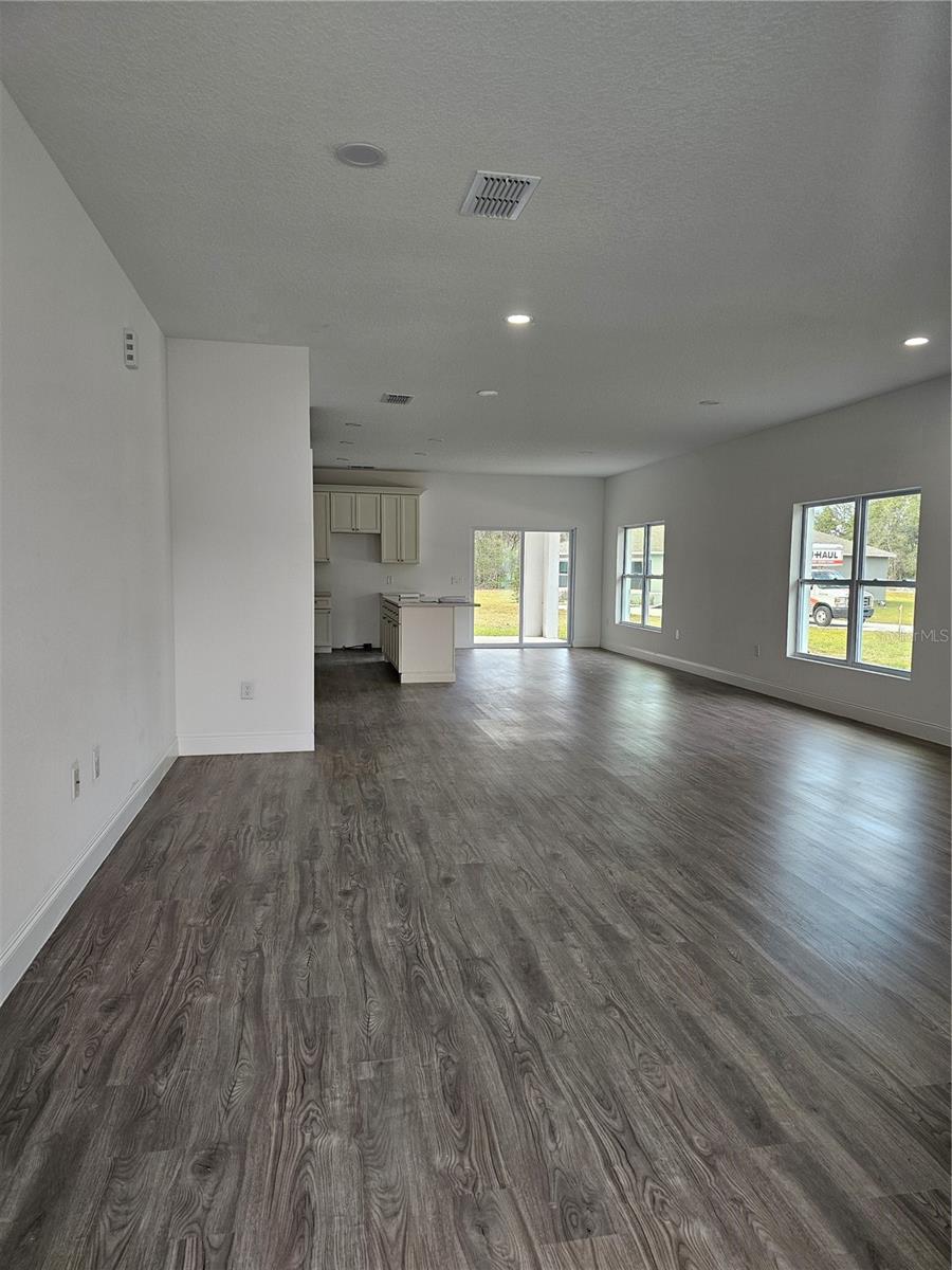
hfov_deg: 58.9
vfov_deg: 73.9
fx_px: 843
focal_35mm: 23
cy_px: 635
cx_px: 476
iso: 100
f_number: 1.7
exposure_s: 1/120
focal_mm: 6.3
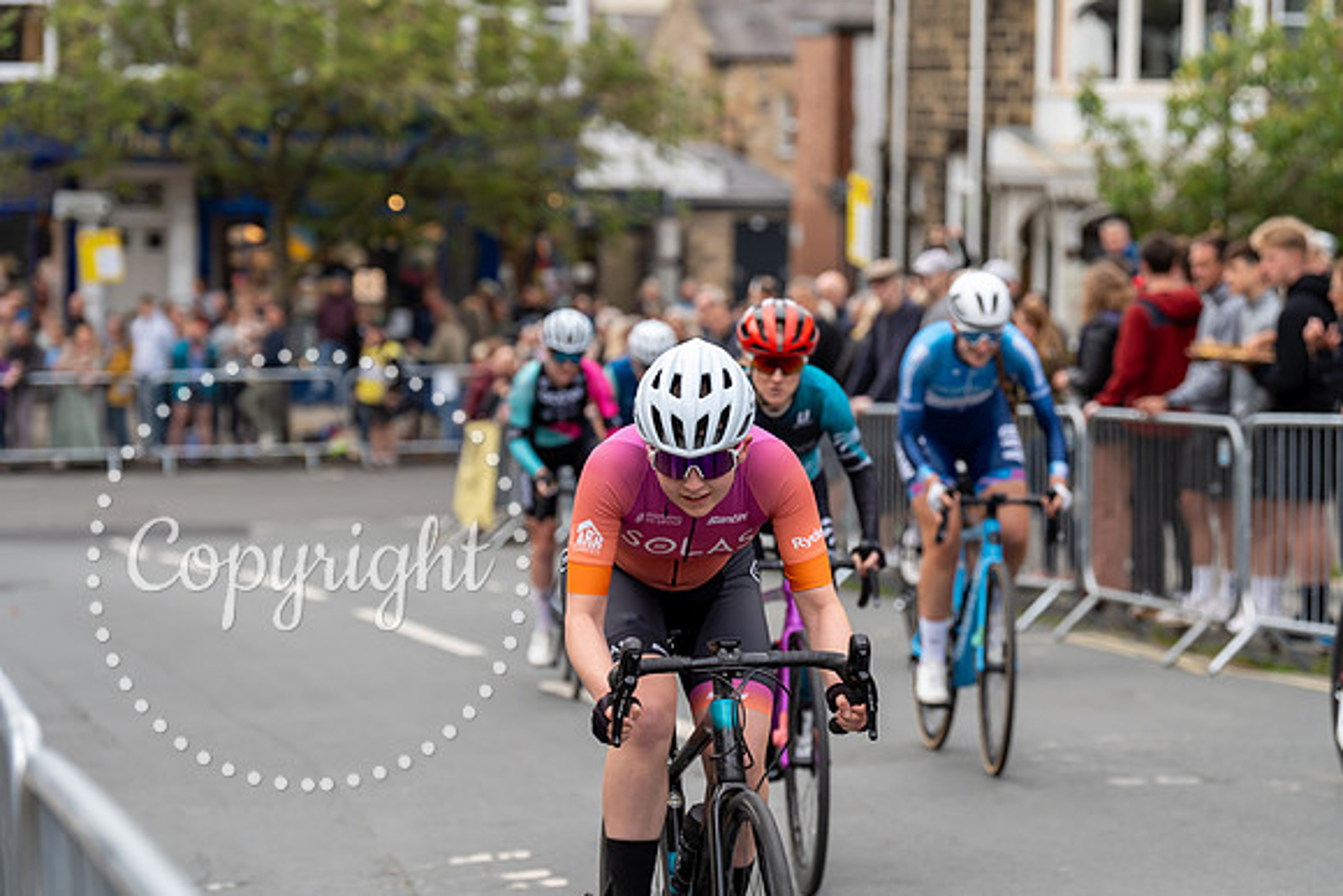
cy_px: 448
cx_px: 672
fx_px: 4067
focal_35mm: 109
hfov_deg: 18.8
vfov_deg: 12.6
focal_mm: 109
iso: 500
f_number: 3.5
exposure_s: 1/500
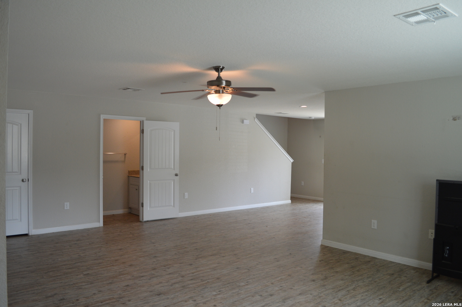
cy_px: 154
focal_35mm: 27
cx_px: 231
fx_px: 346
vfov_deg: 47.9
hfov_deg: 67.4
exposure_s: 1/60
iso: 400
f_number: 4
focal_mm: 18
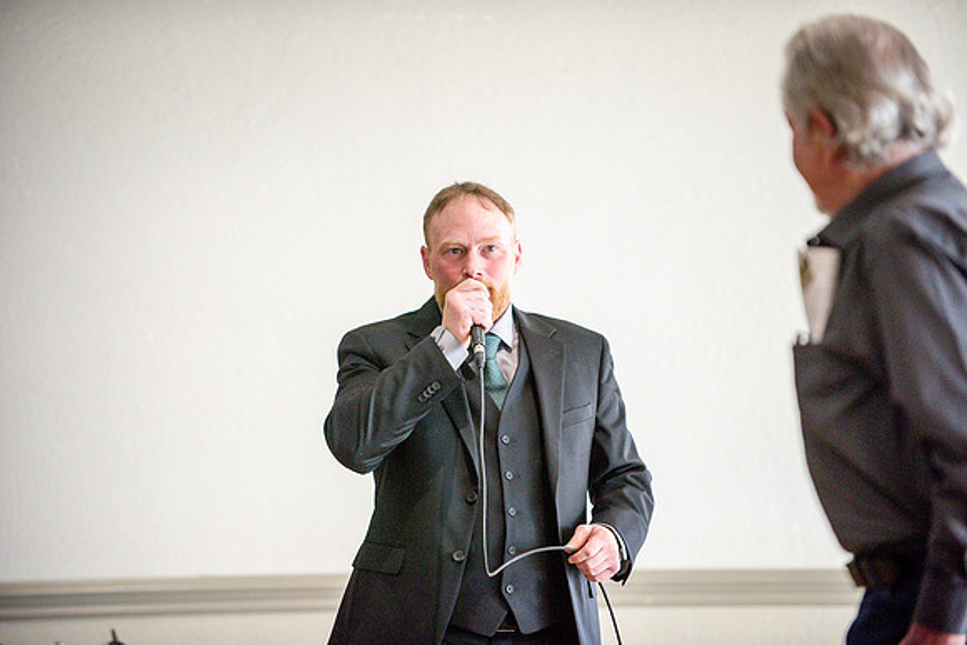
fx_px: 5373
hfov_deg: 10.3
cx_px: 484
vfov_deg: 6.9
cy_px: 322
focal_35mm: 200
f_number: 2.8
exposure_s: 1/320
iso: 2000
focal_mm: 200
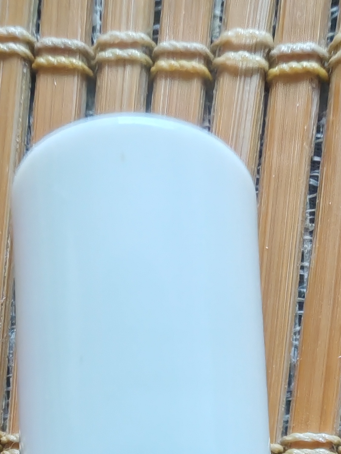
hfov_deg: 27.9
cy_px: 686
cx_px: 211
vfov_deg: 26.4
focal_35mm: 52
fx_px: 683
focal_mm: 1.96
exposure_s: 1/50
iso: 80
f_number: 2.2
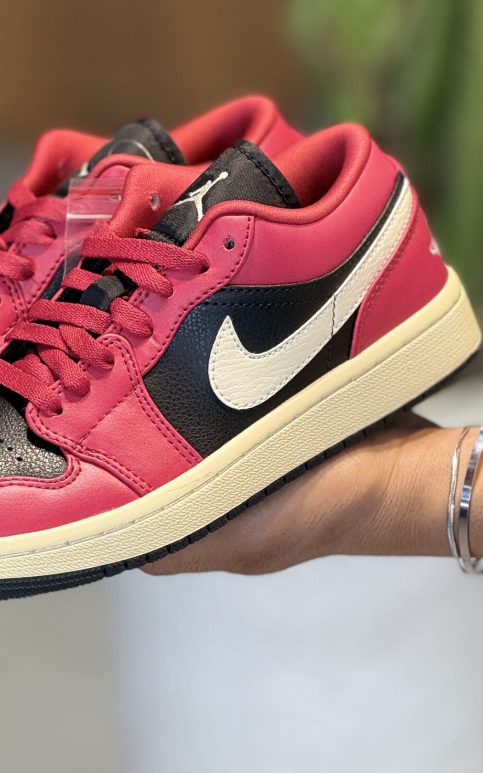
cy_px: 304
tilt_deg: -16.6
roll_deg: -0.3
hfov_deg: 5.9
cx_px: 141
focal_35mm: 221
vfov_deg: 9.5
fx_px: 4653
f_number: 2.8
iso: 100
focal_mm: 15.66
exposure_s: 1/100
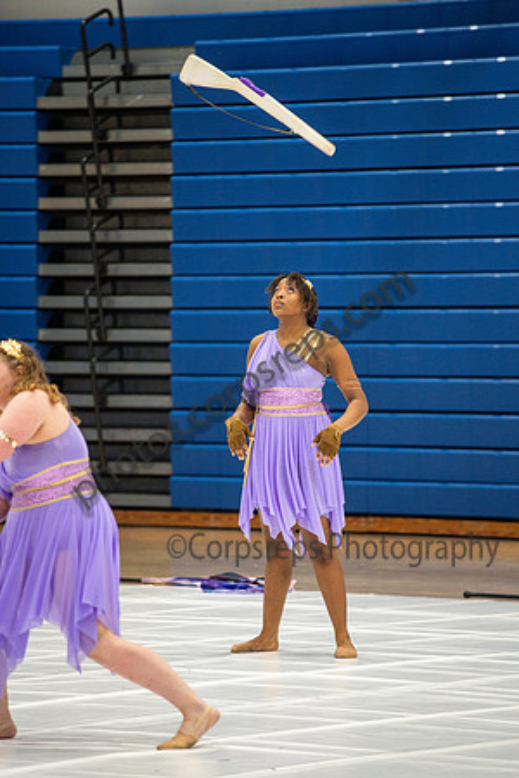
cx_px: 260
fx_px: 4325
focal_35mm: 200
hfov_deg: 6.9
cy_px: 389
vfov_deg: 10.3
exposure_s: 1/500
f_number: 4
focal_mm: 200
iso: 3200
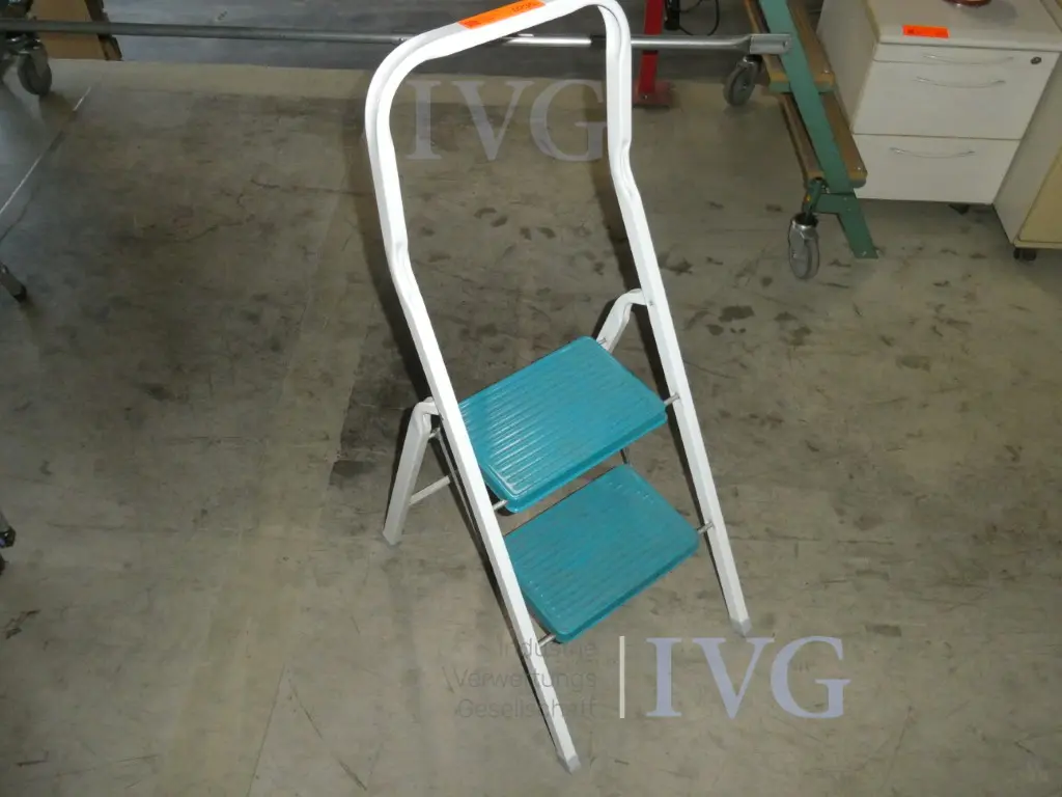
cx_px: 531
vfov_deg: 49.7
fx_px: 859
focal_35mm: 28
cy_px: 398
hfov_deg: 63.4
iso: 800
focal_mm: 5
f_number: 3.5
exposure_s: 1/125
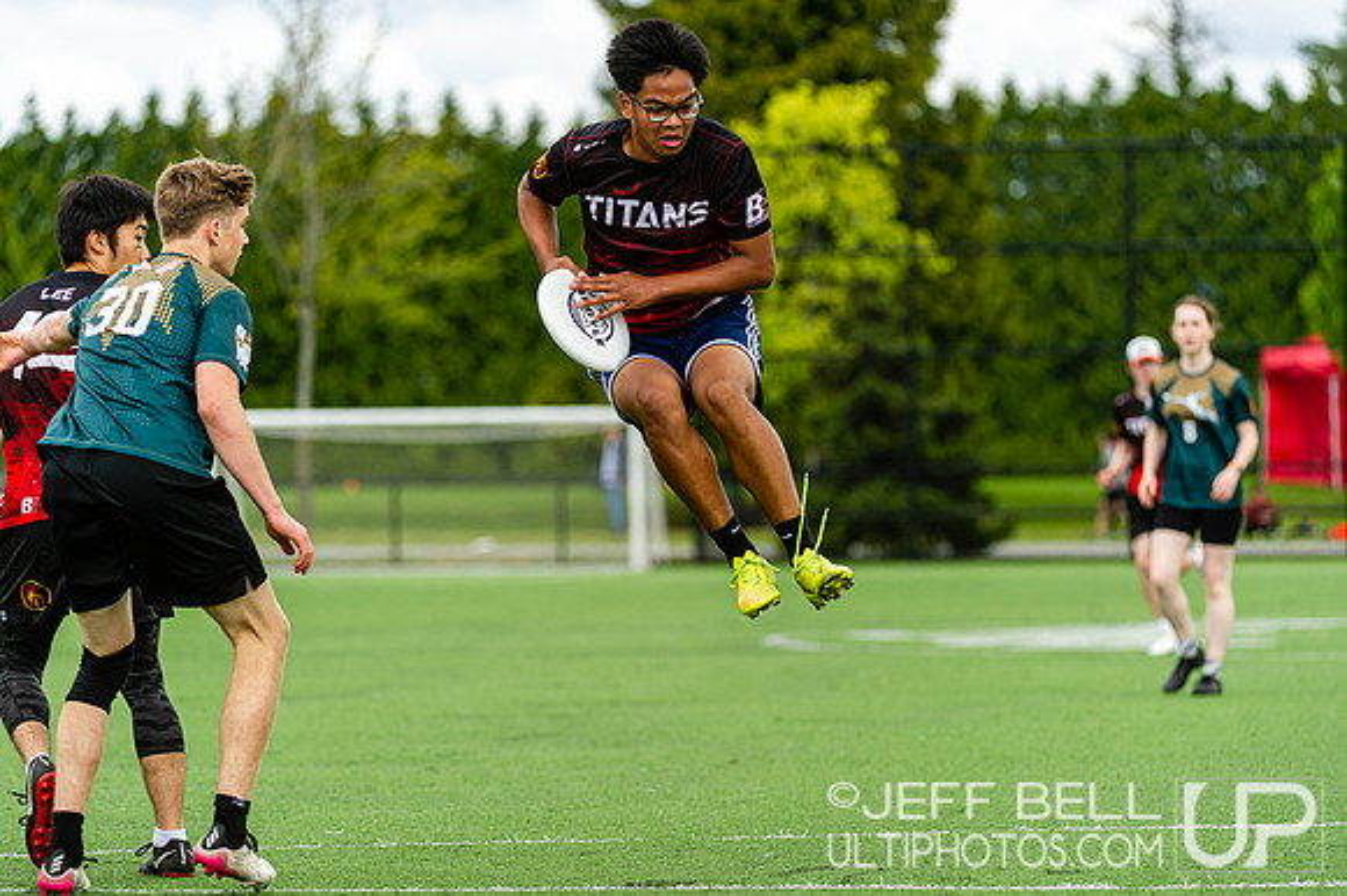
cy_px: 465
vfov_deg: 6.5
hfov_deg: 9.7
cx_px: 673
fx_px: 7941
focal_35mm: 212
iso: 560
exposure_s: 1/1600
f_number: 4
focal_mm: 200
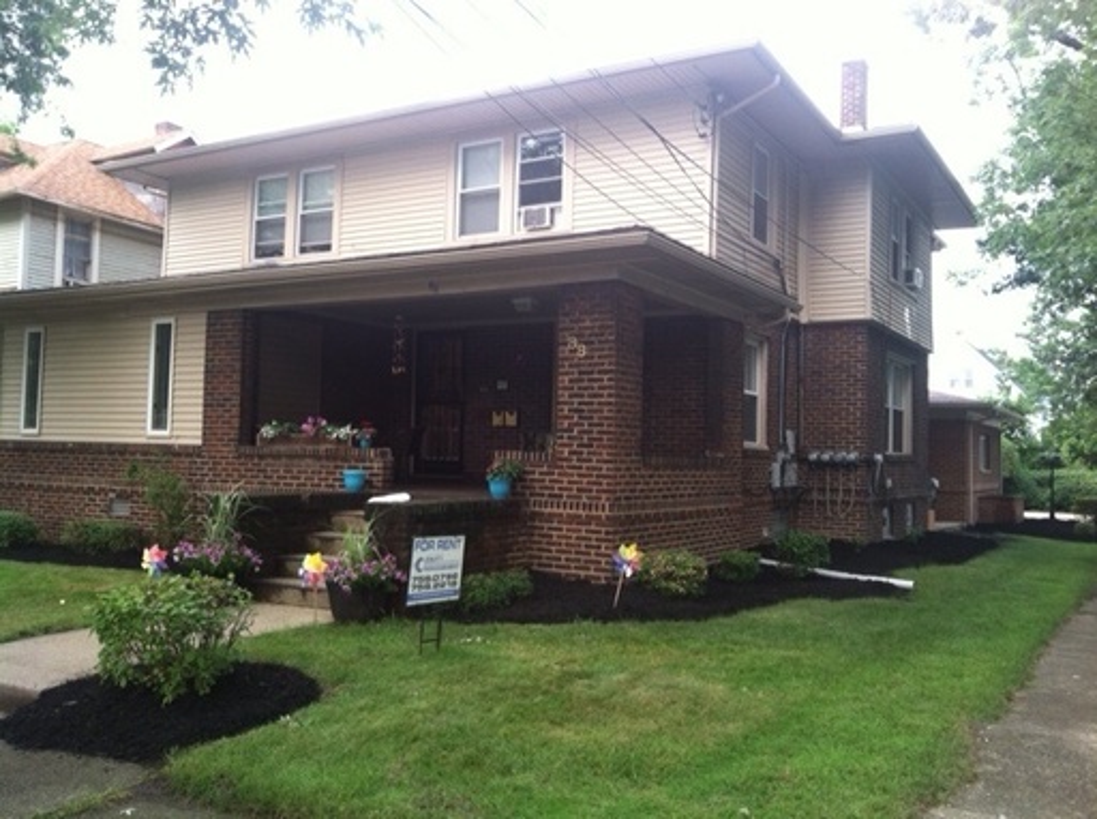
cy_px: 410
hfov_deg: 52.7
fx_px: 1107
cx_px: 548
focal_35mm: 35
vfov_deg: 40.6
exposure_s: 1/149
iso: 80
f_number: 2.8
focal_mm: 3.85
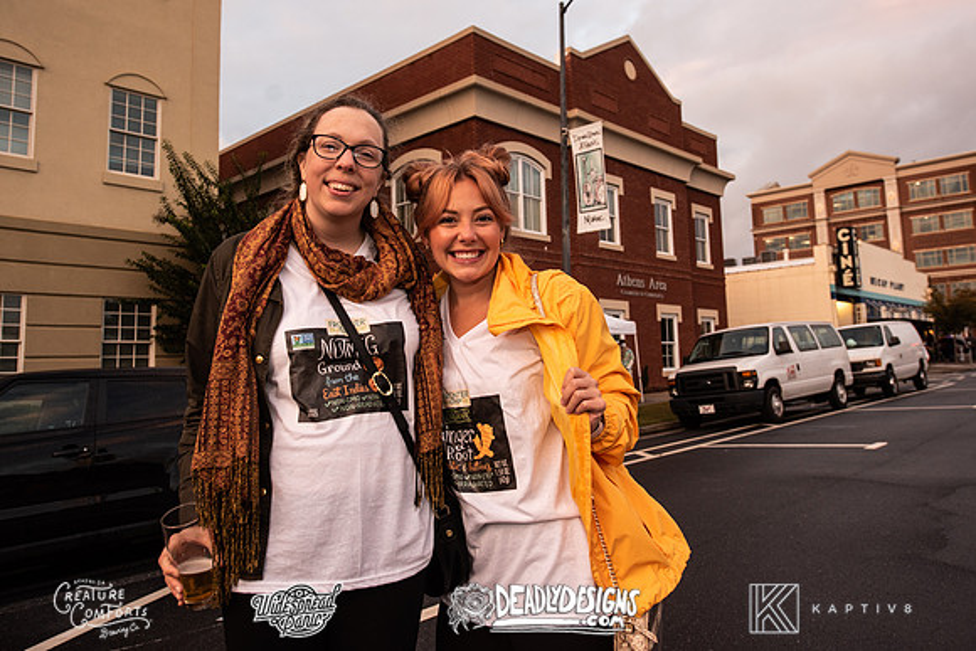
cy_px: 287
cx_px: 457
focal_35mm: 27
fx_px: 729
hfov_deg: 67.6
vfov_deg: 48.1
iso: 500
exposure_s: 1/200
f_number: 4.5
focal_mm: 24
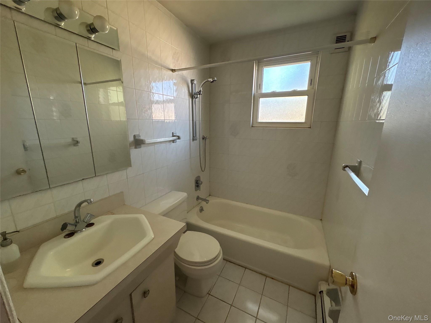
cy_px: 162
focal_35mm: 14
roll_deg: -0.6
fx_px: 174
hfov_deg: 102.1
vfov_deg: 85.7
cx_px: 216
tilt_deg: -13.1
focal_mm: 2.22
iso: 400
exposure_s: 1/60
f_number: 2.2
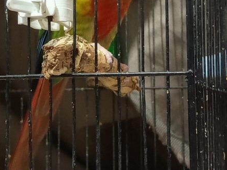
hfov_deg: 17.6
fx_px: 734
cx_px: 89
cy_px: 44
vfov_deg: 13.2
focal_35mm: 112
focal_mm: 5.24
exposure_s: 1/25
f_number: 1.7
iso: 1814
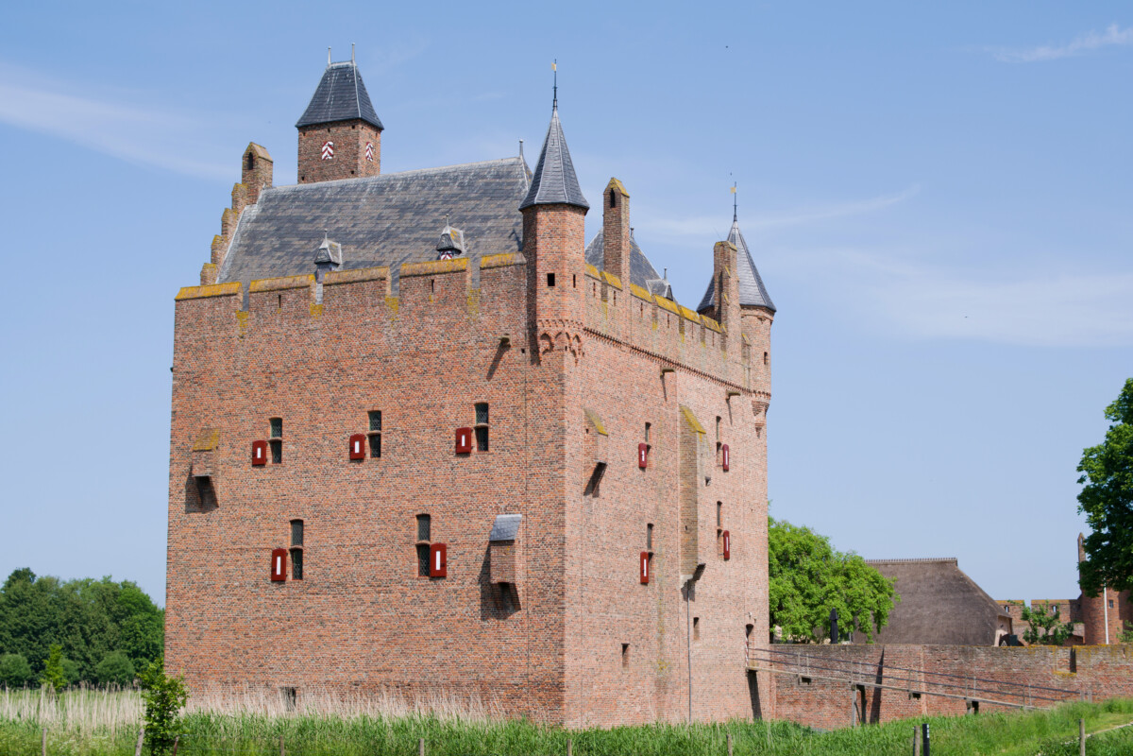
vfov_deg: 22.3
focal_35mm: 61
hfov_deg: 32.9
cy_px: 378
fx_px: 1920
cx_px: 566
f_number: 7.1
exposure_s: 1/320
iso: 100
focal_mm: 40
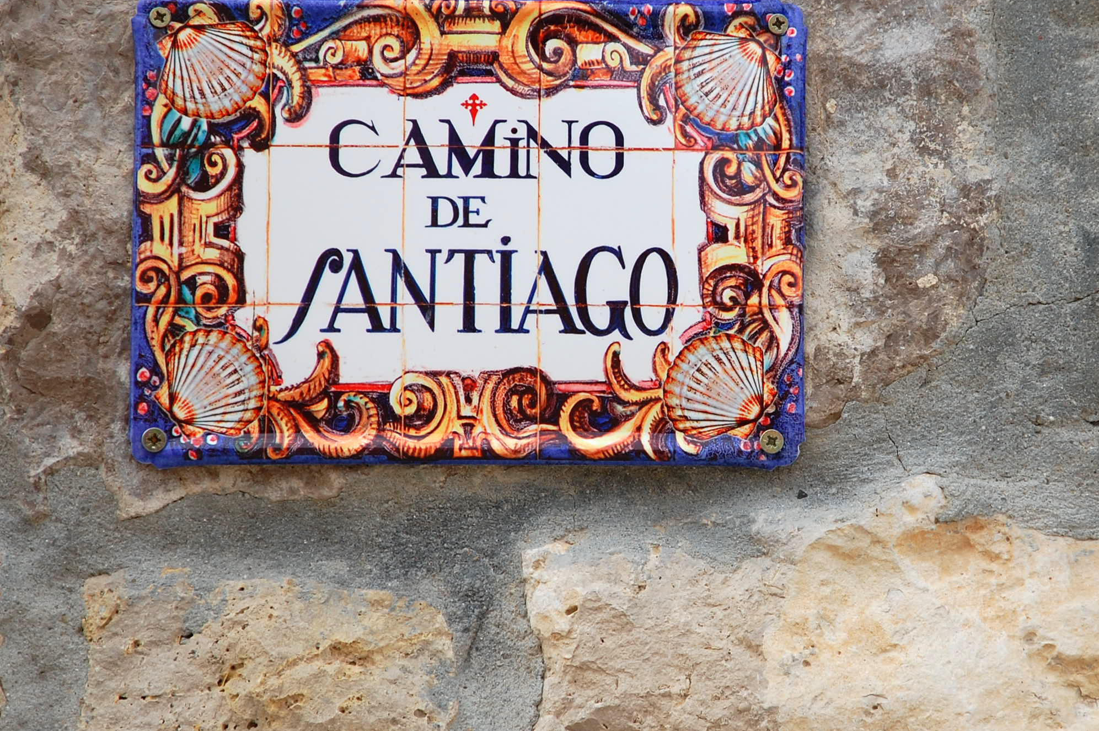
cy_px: 385
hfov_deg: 12.6
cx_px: 776
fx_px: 4971
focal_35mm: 163
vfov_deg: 8.4
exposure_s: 1/640
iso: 200
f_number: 6.3
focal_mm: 72
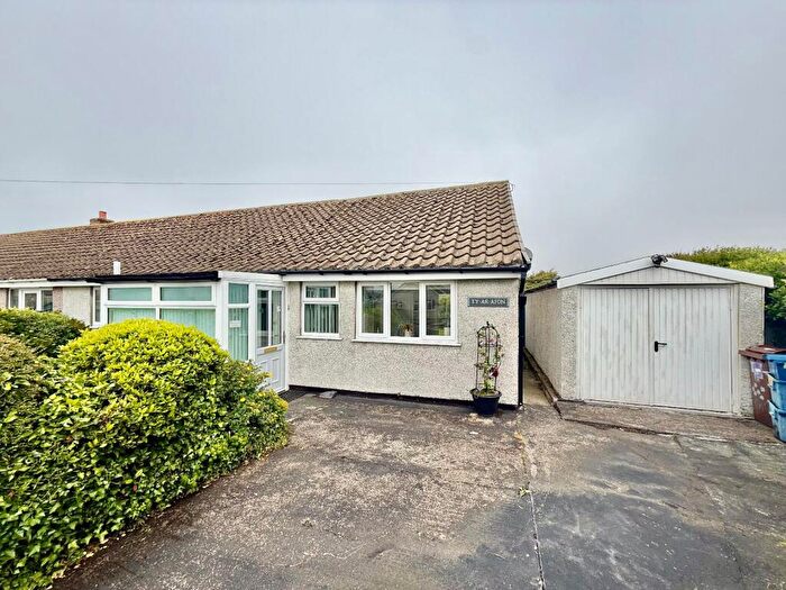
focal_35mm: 14
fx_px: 318
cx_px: 393
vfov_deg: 85.7
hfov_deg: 102.1
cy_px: 295
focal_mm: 2.22
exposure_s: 1/2611
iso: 50
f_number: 2.2
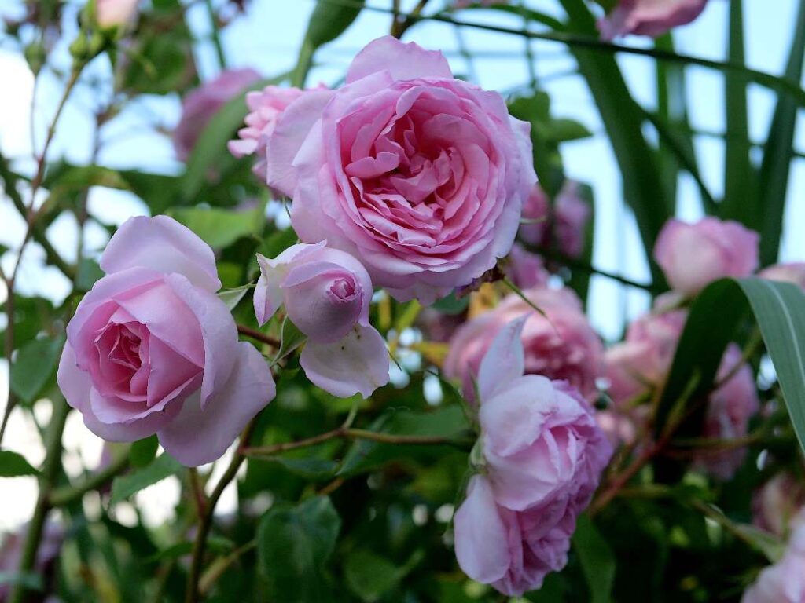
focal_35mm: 50
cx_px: 402
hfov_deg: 38.2
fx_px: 1163
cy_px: 302
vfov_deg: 29.1
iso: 200
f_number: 3.5
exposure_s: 1/640
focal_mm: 25
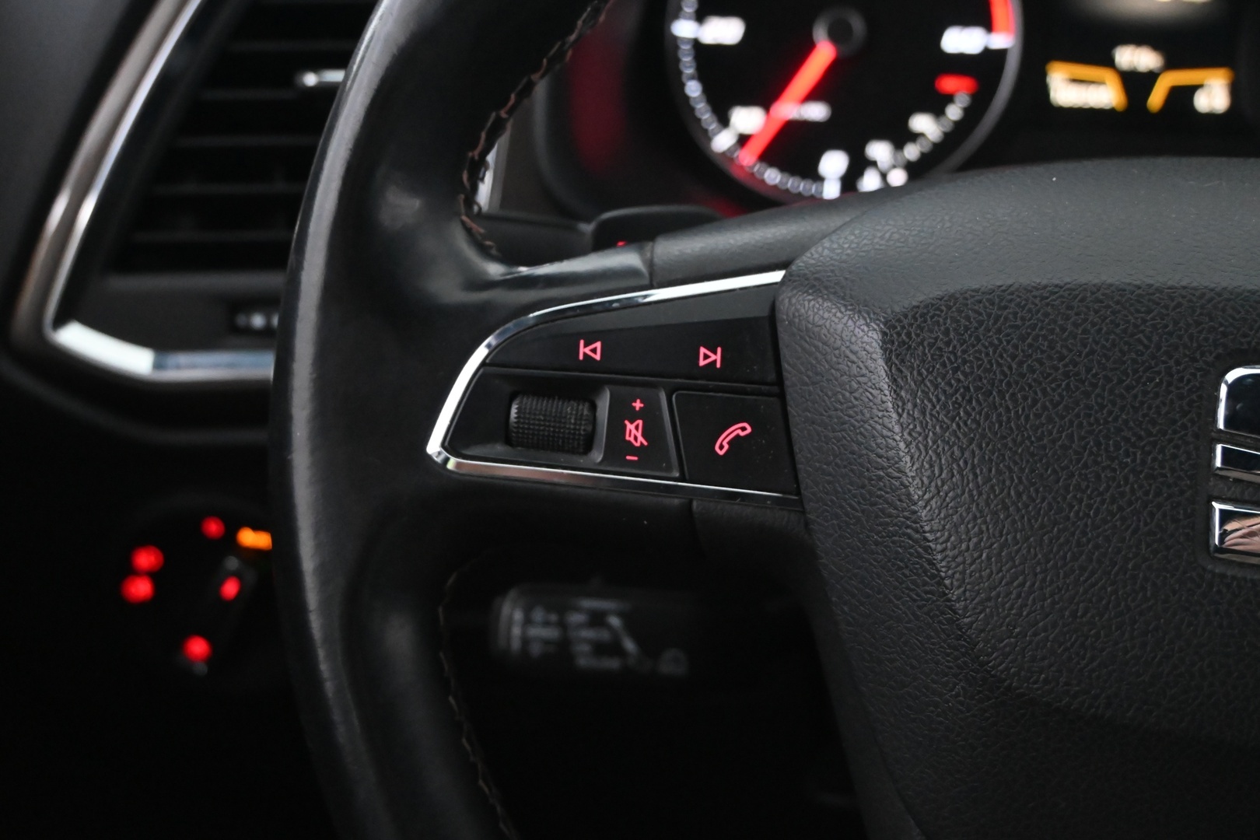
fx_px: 1706
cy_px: 420
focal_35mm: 49
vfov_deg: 27.7
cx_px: 630
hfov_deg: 40.5
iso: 6400
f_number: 5.6
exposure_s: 1/40
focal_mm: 32.5
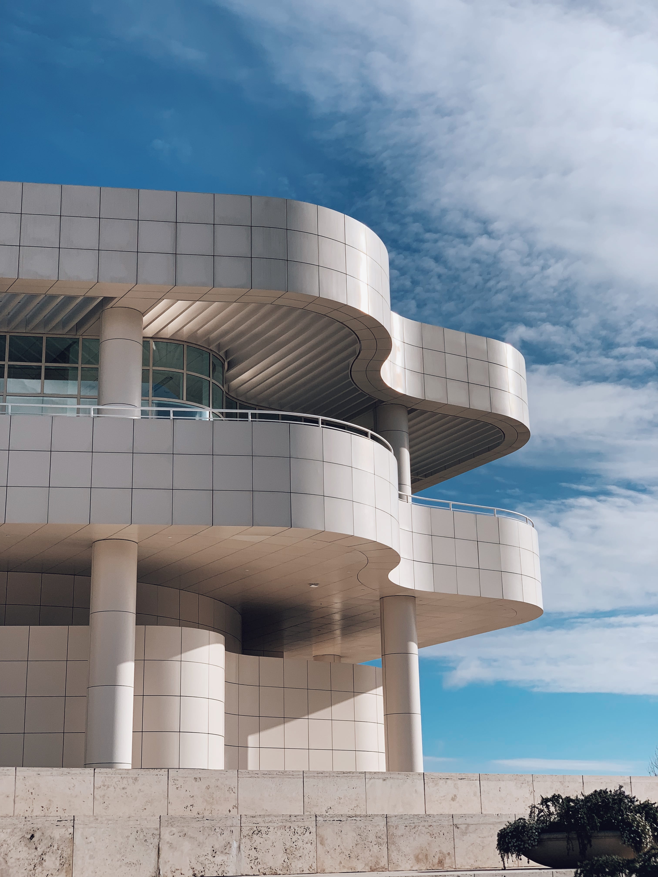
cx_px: 329
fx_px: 1318
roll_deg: +1.5
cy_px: 438
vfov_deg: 36.8
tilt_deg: +18.6
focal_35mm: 52
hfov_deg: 28.0
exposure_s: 1/2179
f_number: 2.4
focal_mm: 6
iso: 16
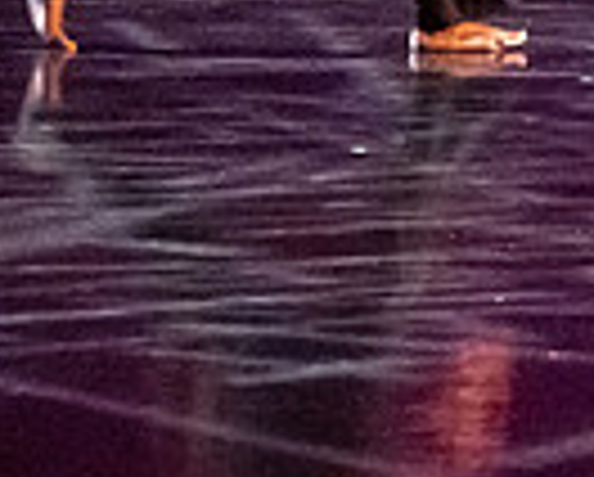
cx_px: 1404
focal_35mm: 317
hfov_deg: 5.9
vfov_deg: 4.8
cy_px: -589
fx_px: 5581
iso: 6400
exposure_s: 1/125
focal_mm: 62
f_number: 4
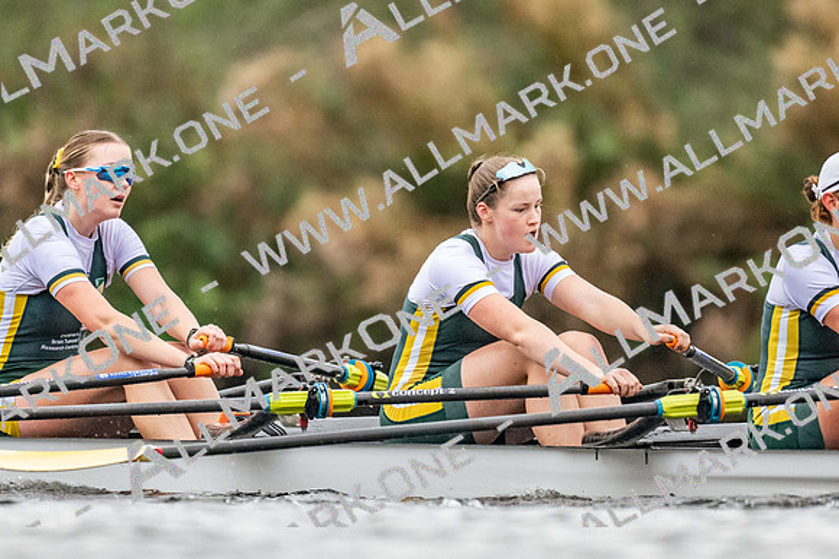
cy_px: 280
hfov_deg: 2.3
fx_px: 20962
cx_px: 420
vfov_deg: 1.5
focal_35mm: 900
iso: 5000
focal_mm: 600
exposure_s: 1/2500
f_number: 4
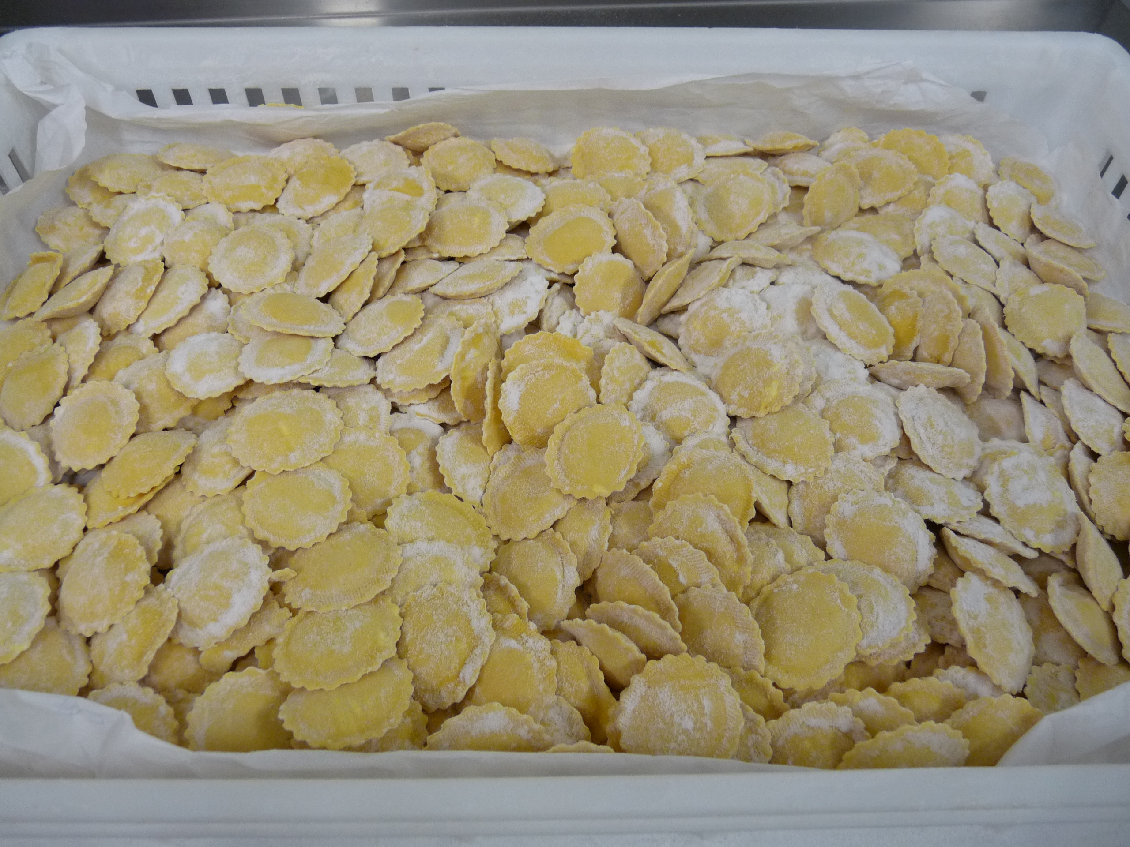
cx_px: 565
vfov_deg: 51.4
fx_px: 881
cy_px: 424
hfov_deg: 65.3
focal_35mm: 27
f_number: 2.8
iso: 200
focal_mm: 4.8
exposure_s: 1/30
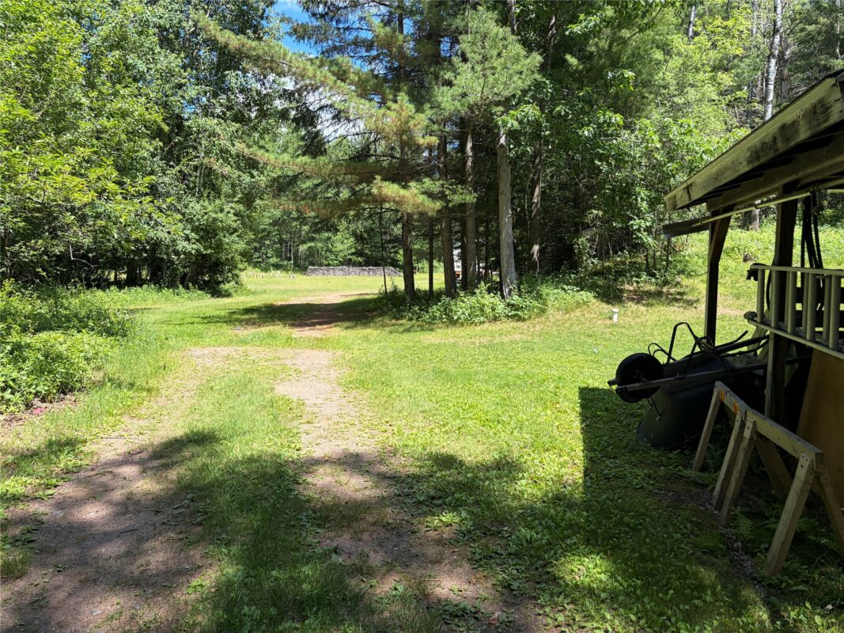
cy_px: 316
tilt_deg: -4.5
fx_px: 634
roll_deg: +0.5
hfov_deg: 67.3
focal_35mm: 26
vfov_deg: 53.1
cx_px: 422
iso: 50
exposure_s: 1/1099
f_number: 1.6
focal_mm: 5.96
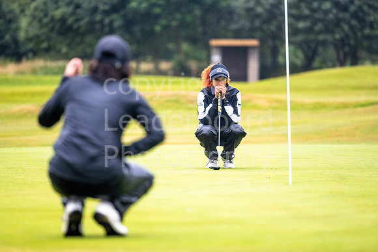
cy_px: 126
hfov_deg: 6.9
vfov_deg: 4.6
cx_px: 189
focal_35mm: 300
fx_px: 3151
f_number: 4.5
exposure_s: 1/2000
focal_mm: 300
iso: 500
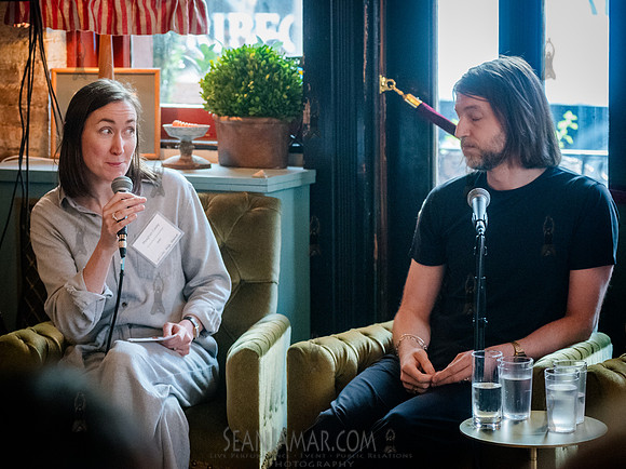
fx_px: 1920
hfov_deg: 18.5
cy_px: 207
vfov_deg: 13.9
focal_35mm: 106
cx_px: 233
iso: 5000
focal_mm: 86
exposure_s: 1/200
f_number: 4
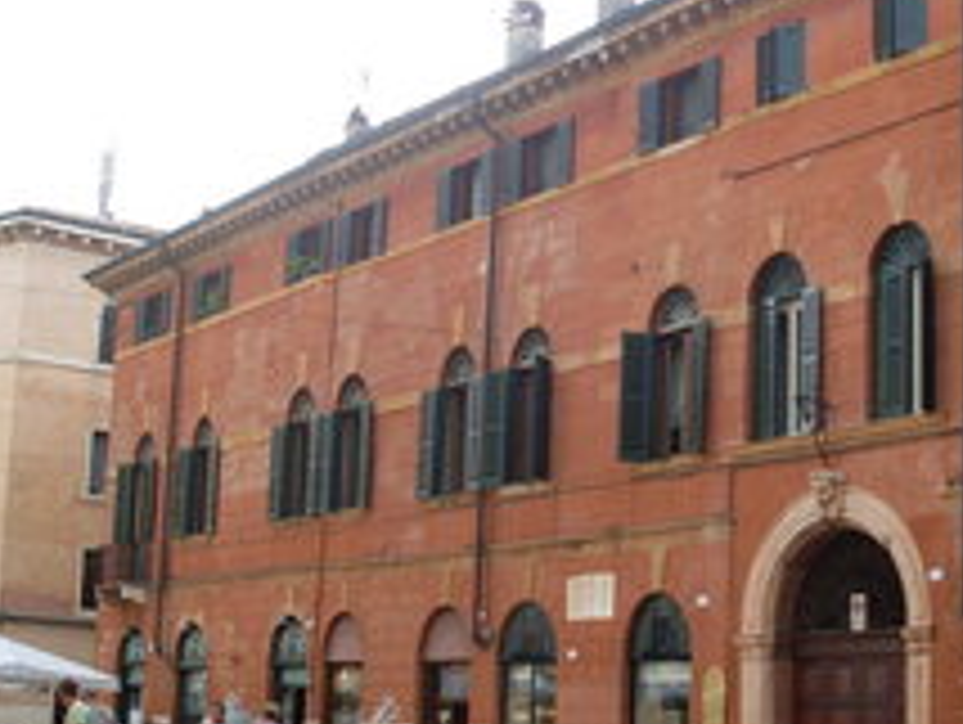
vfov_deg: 20.8
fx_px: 1977
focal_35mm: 71
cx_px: 594
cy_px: 319
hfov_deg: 27.3
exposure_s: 1/350
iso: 80
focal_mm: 6.3
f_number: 2.8
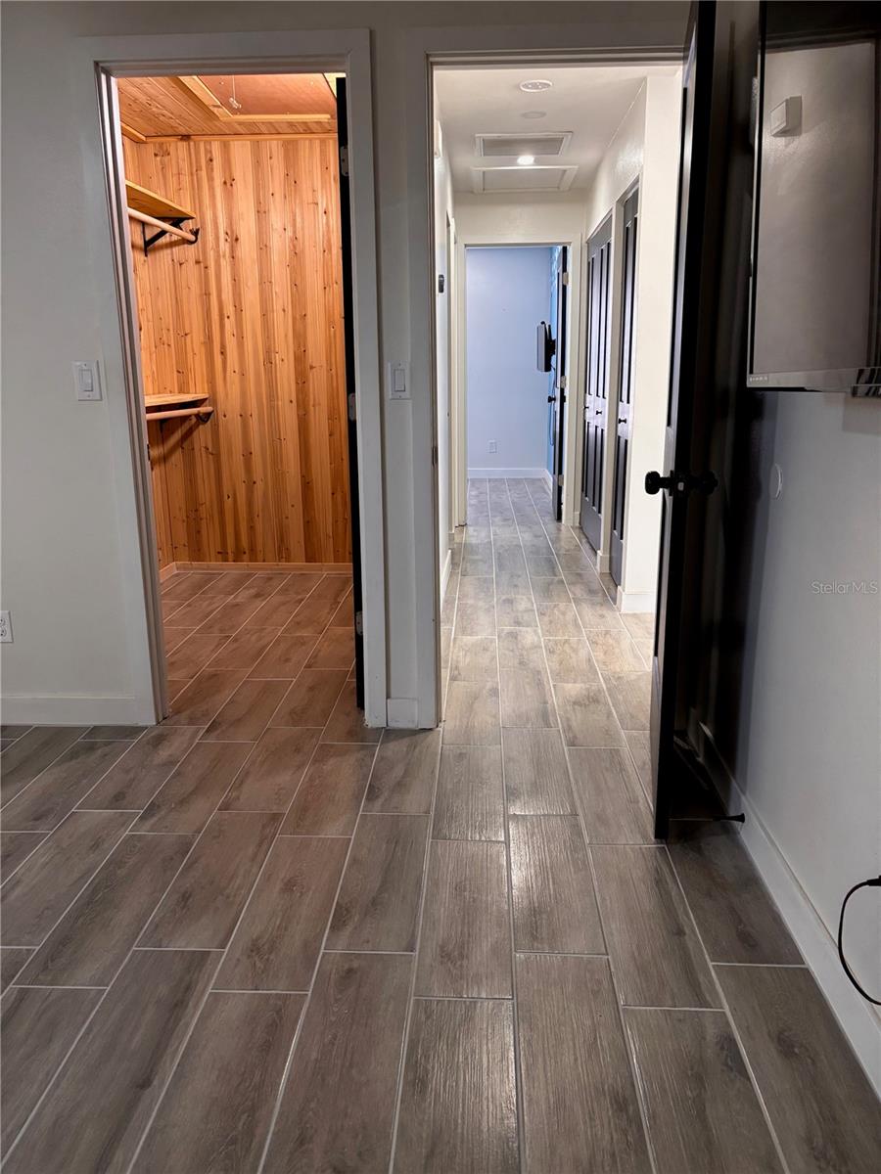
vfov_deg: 67.3
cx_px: 440
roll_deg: +0.2
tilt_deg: -14.2
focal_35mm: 26
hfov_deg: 53.1
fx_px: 882
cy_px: 587
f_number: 1.6
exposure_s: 1/60
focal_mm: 5.96
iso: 250
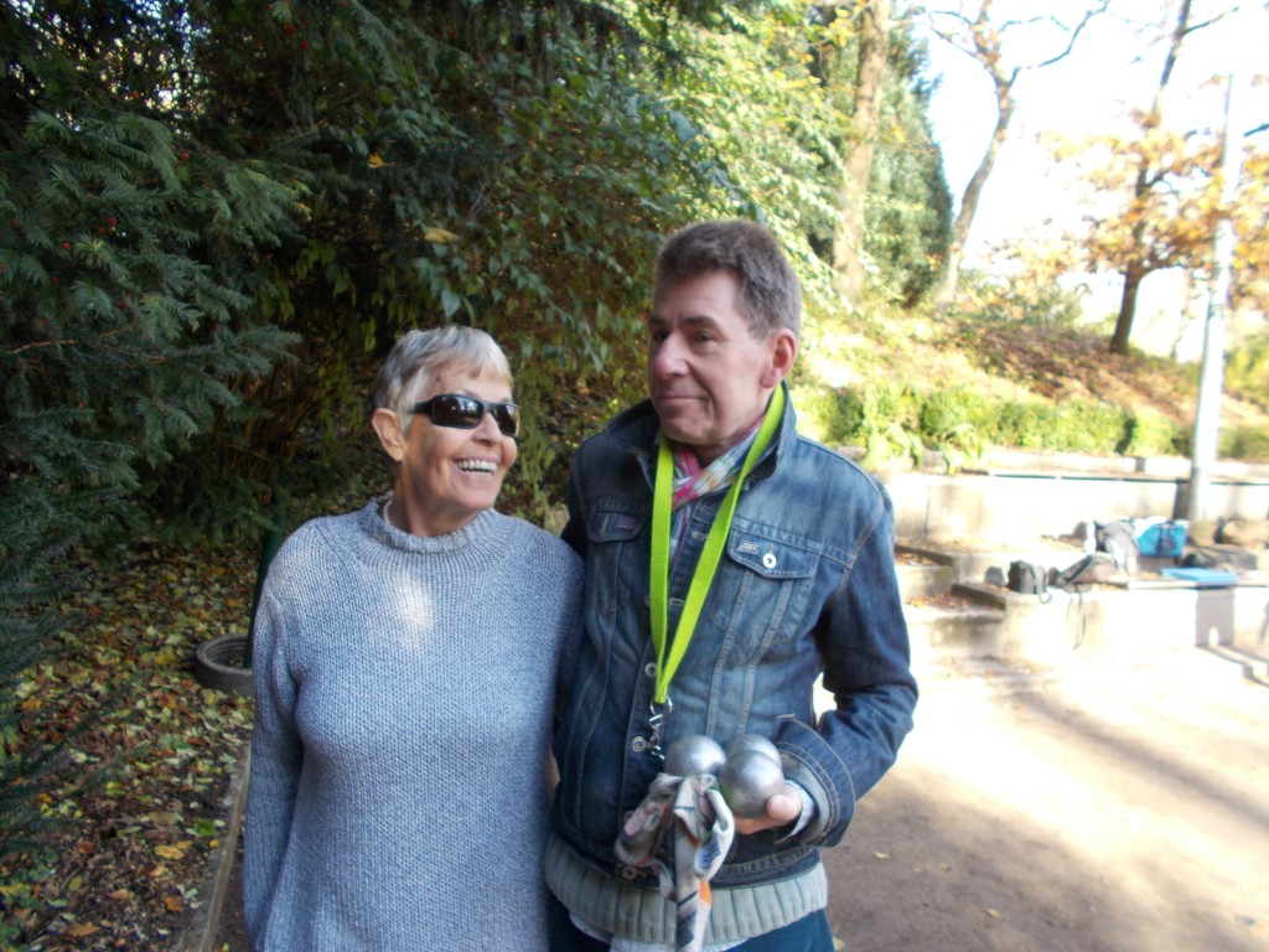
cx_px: 634
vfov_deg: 53.1
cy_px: 476
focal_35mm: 26
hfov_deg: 67.3
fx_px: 953
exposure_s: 1/40
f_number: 3.2
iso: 80
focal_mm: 4.6
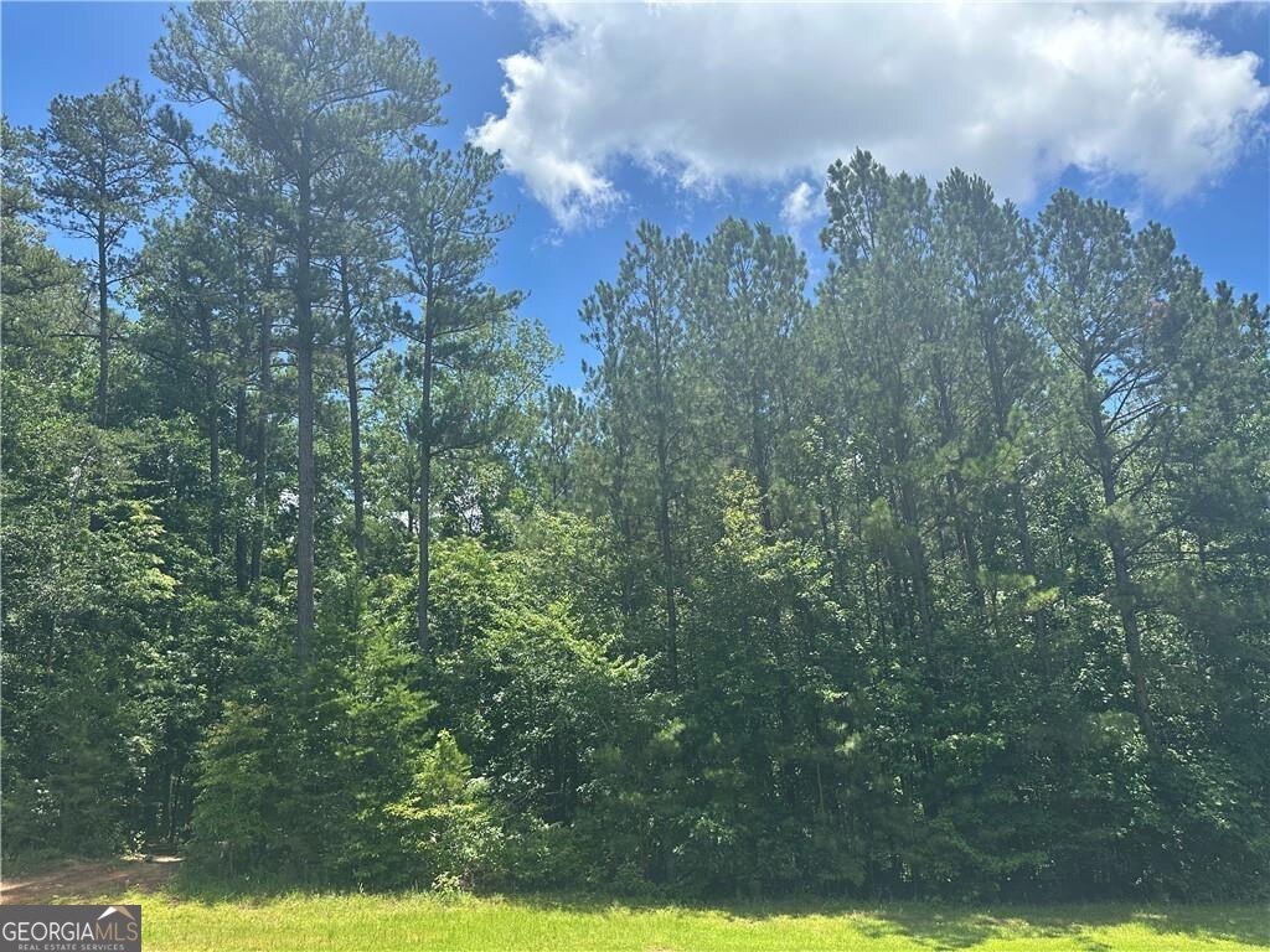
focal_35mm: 24
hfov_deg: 71.6
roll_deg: +3.5
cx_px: 635
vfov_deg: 56.8
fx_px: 881
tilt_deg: +15.6
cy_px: 476
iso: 80
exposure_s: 1/2660
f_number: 1.78
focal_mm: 6.86
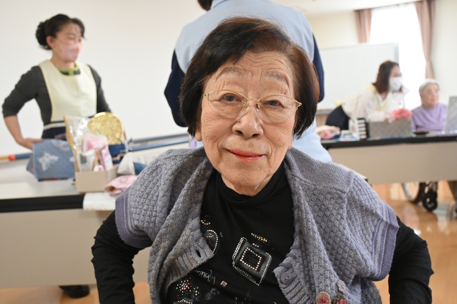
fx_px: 438
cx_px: 228
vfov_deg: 38.3
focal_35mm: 34
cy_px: 152
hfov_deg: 55.1
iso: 1100
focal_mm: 23
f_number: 4.2
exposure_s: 1/125
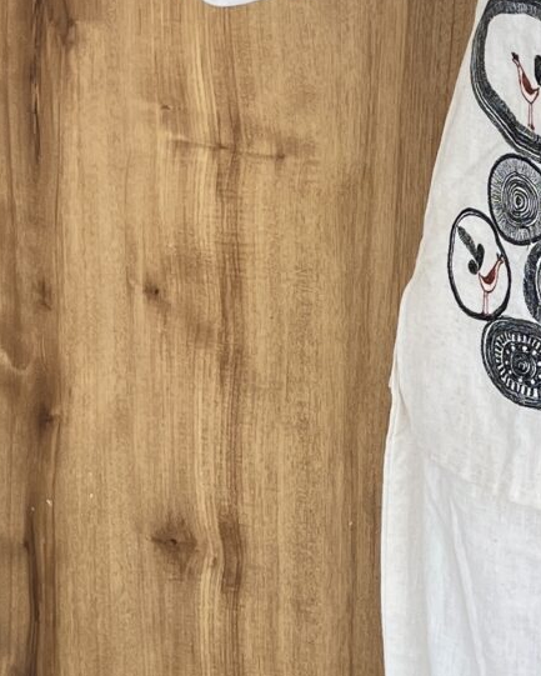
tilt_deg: -19.4
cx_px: 656
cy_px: 204
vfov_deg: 16.0
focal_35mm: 120
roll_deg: -2.5
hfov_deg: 12.5
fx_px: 2401
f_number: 1.6
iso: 50
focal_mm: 5.1
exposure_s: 1/121
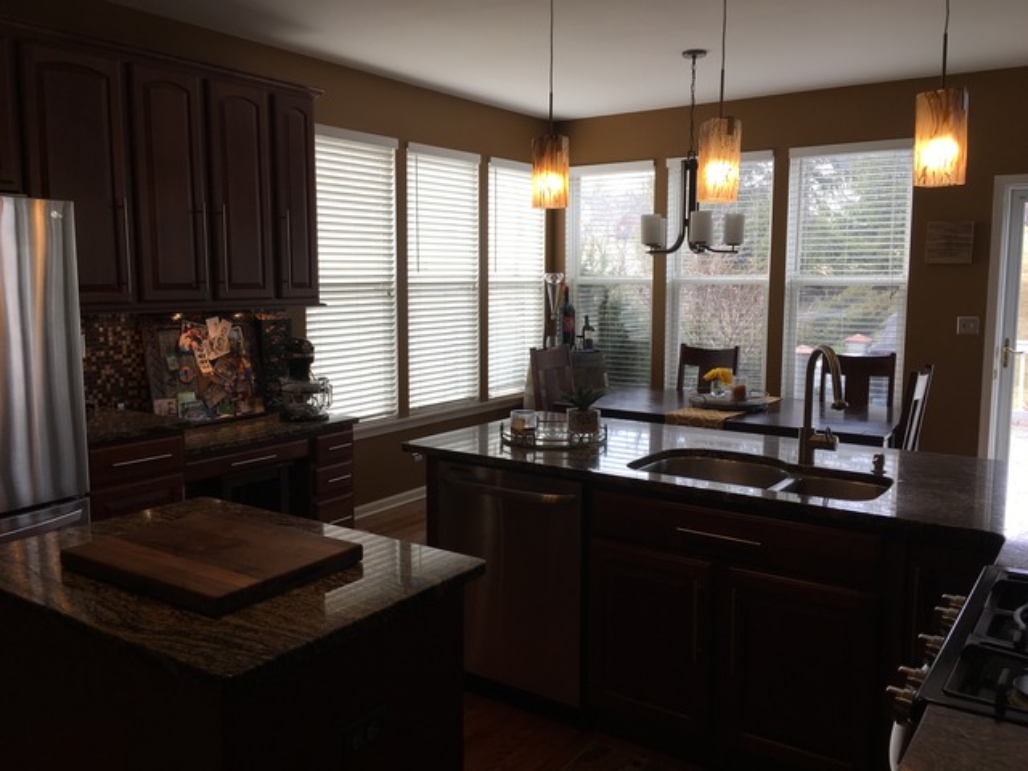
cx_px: 514
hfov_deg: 61.7
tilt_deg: -6.7
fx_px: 861
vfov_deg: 48.2
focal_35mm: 29
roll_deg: -0.2
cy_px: 386
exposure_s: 1/126
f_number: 2.2
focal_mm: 4.15
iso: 25
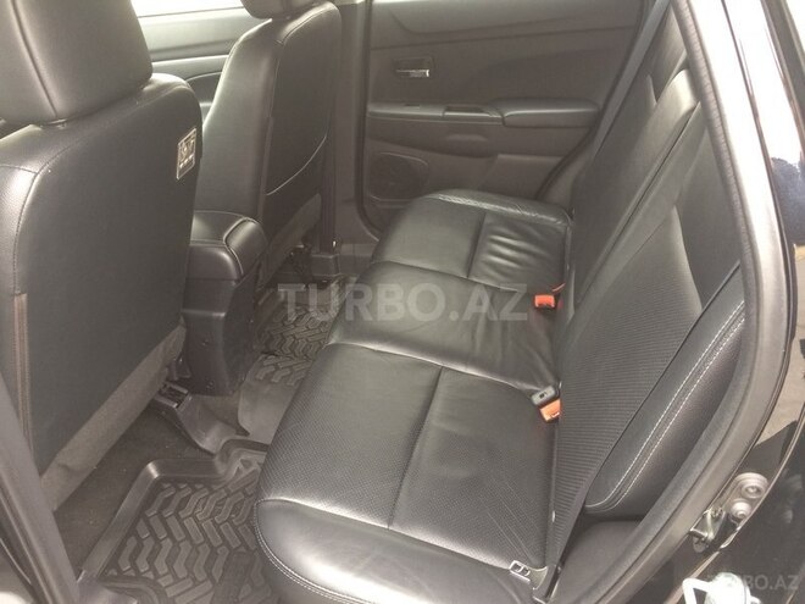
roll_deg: +6.5
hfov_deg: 61.7
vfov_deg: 48.2
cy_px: 302
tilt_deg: -31.1
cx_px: 402
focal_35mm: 29
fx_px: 674
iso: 50
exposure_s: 1/33
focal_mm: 4.15
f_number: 2.2
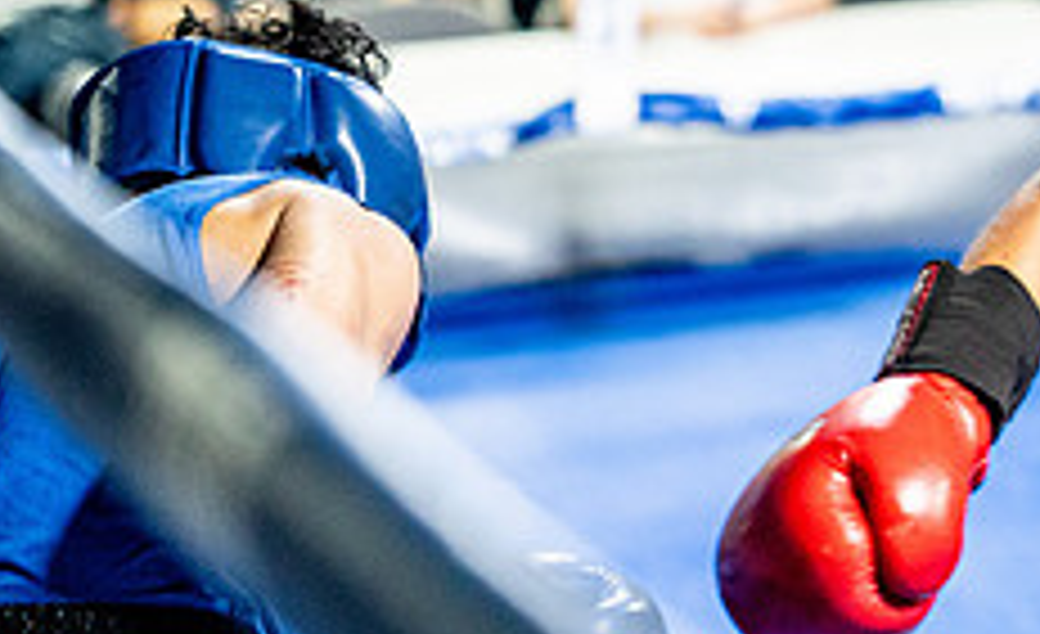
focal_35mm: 145
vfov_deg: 8.8
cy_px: -8
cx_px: 1203
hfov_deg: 14.1
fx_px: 4083
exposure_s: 1/800
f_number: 2
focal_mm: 50
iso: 4000
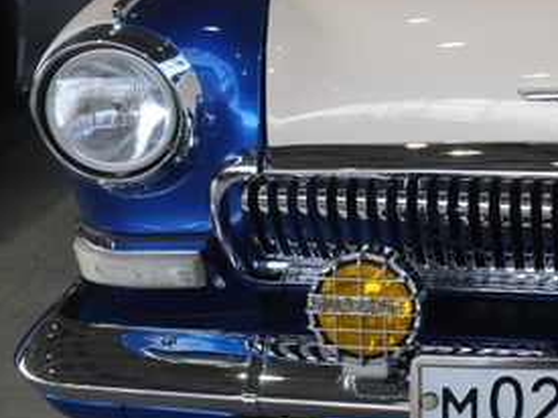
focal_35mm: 88
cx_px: 595
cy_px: 93
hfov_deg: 21.3
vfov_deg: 16.7
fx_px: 1418
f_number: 5.6
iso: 2000
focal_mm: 36
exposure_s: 1/500
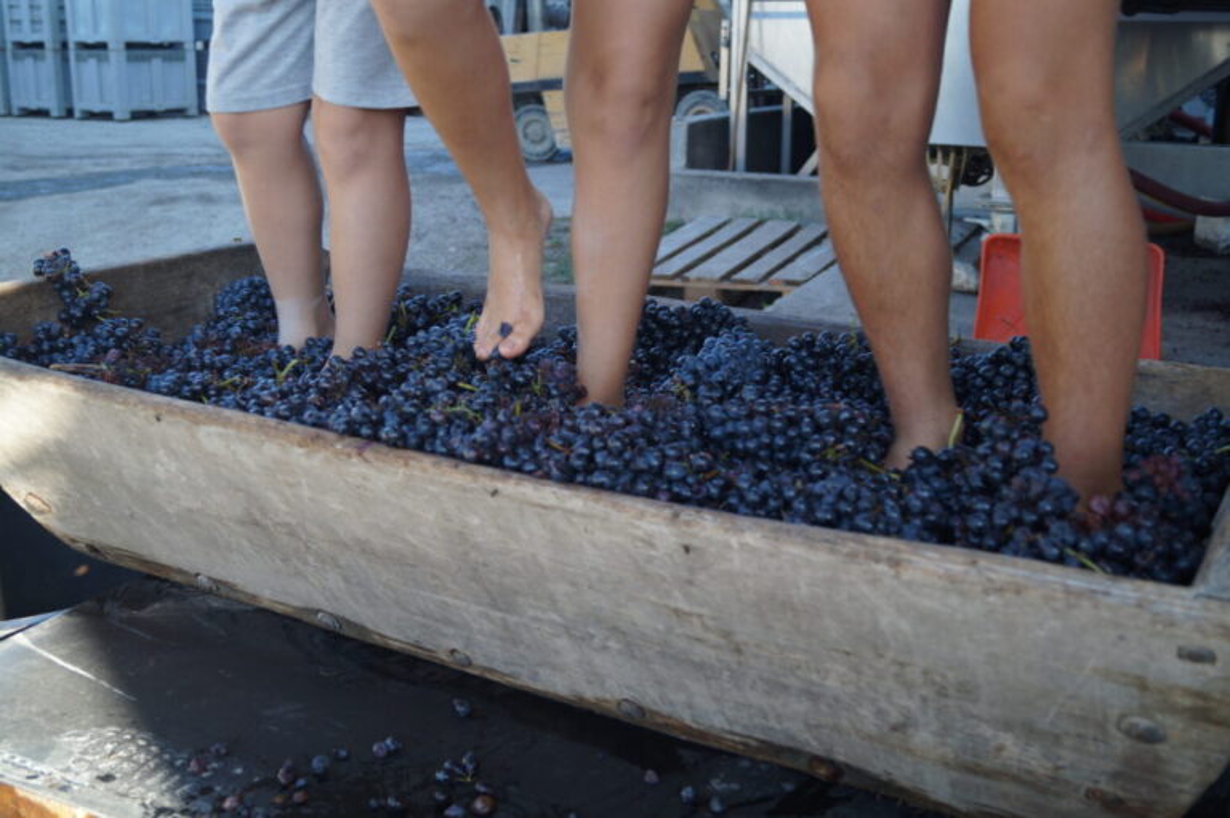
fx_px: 1229
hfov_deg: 53.2
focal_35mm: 36
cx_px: 615
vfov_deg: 36.8
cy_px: 409
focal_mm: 24
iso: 100
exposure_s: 1/100
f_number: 4.5
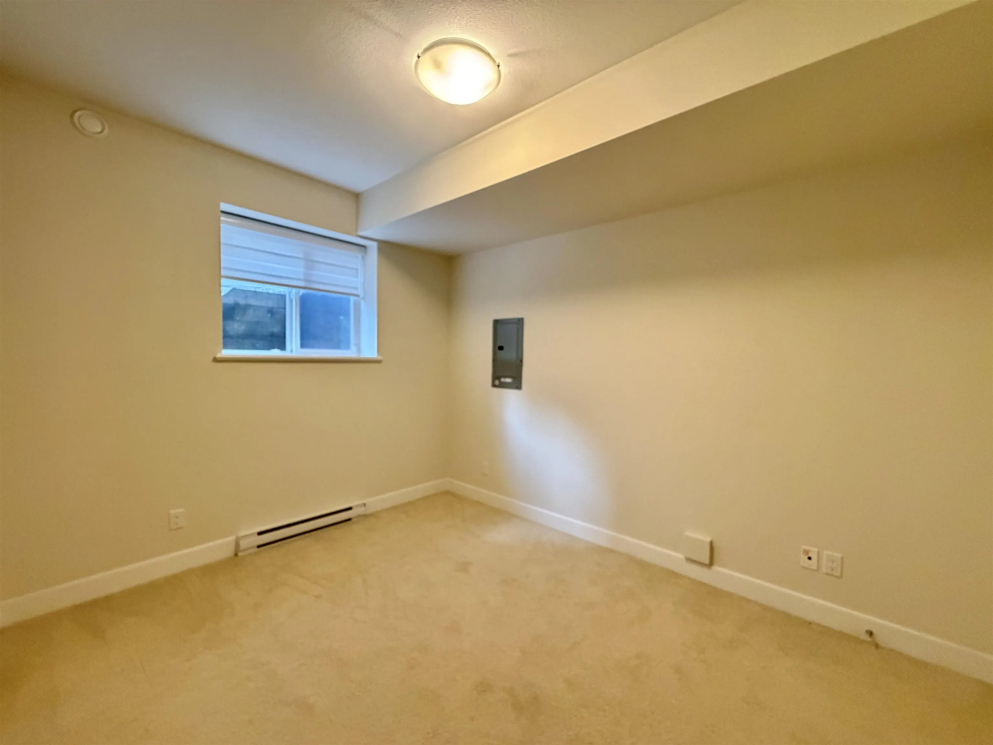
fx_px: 402
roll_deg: -0.8
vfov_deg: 85.7
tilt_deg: -2.3
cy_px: 372
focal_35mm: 14
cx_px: 496
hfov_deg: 102.1
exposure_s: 1/60
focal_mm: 2.22
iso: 640
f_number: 2.2
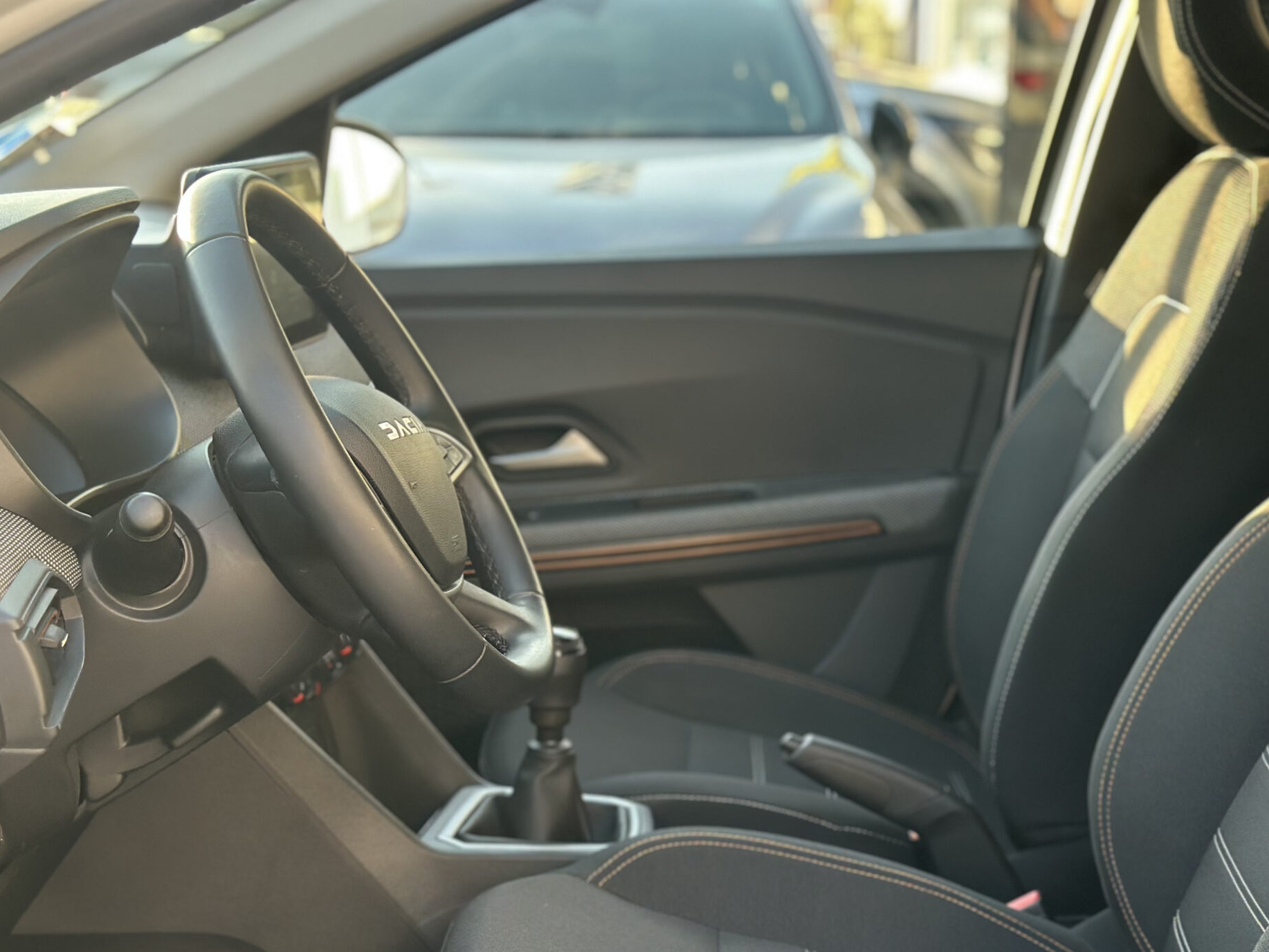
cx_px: 756
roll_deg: -0.2
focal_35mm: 67
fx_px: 2456
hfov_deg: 28.9
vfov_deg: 21.8
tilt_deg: -13.7
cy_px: 663
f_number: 1.78
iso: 80
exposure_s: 1/187
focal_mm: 6.86
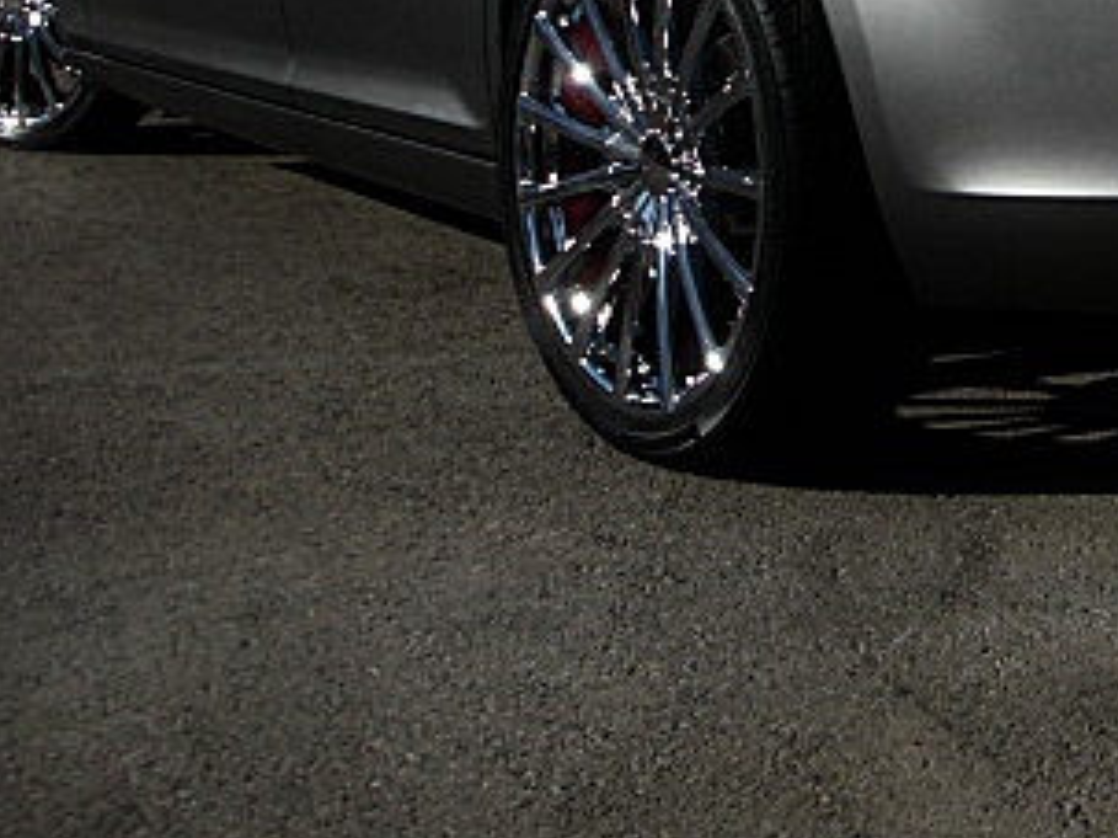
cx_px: 993
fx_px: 2454
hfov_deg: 25.0
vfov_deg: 18.8
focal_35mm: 76
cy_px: -15
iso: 50
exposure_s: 1/160
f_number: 7.9
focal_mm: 6.3
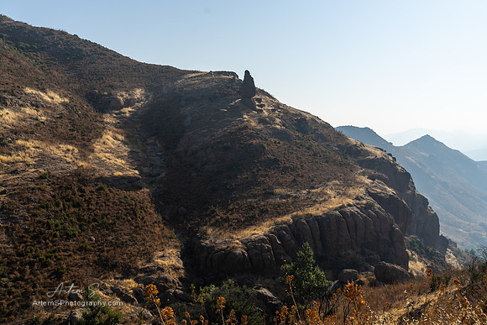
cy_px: 162
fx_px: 433
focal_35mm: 32
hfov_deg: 58.7
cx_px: 244
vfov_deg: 41.1
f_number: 7.1
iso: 100
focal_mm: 32
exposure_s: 1/640
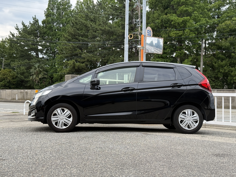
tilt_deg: +1.8
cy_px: 88
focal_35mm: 48
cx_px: 118
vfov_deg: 30.3
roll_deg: -0.4
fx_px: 327
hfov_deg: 39.7
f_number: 1.78
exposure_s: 1/1116
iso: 80
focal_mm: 6.76
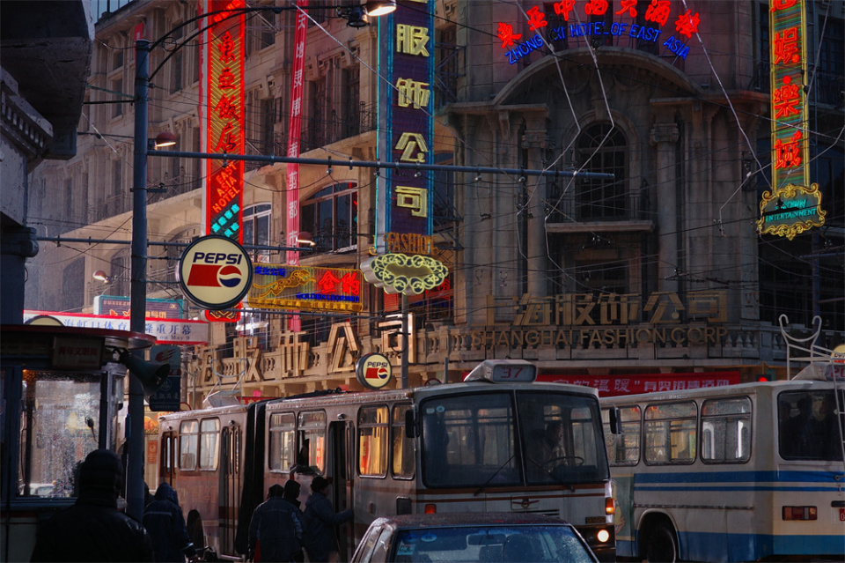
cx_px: 422
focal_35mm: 71
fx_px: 1666
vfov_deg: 19.2
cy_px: 282
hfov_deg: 28.5
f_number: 3.5
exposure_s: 1/80
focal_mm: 26
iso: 320
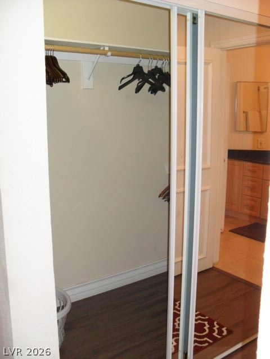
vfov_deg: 52.6
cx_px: 135
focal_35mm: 35
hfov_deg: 40.7
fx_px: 364
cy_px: 180
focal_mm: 6.3
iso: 200
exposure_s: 1/45
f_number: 3
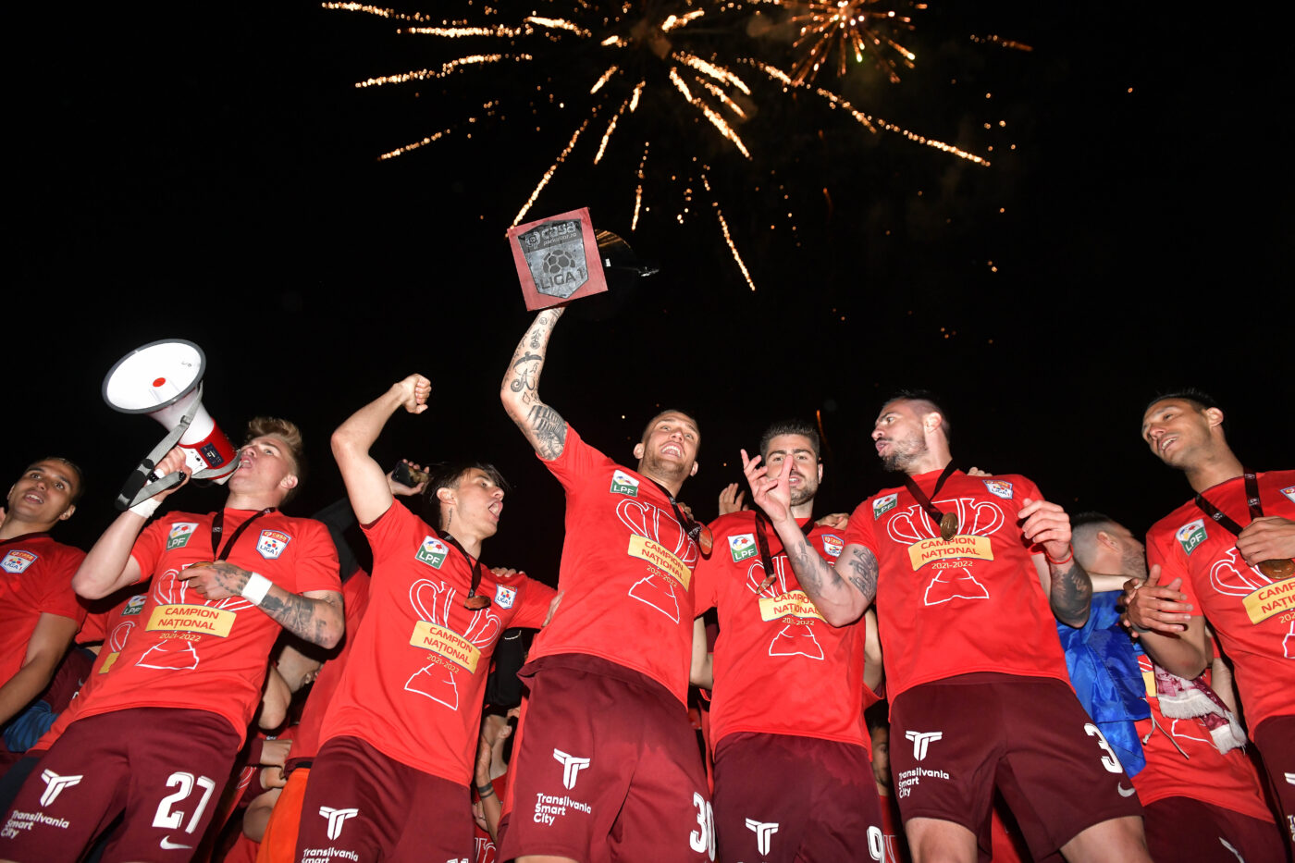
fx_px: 863
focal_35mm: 24
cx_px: 648
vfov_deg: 53.1
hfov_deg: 73.8
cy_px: 432
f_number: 4
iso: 2500
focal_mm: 24
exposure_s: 1/250
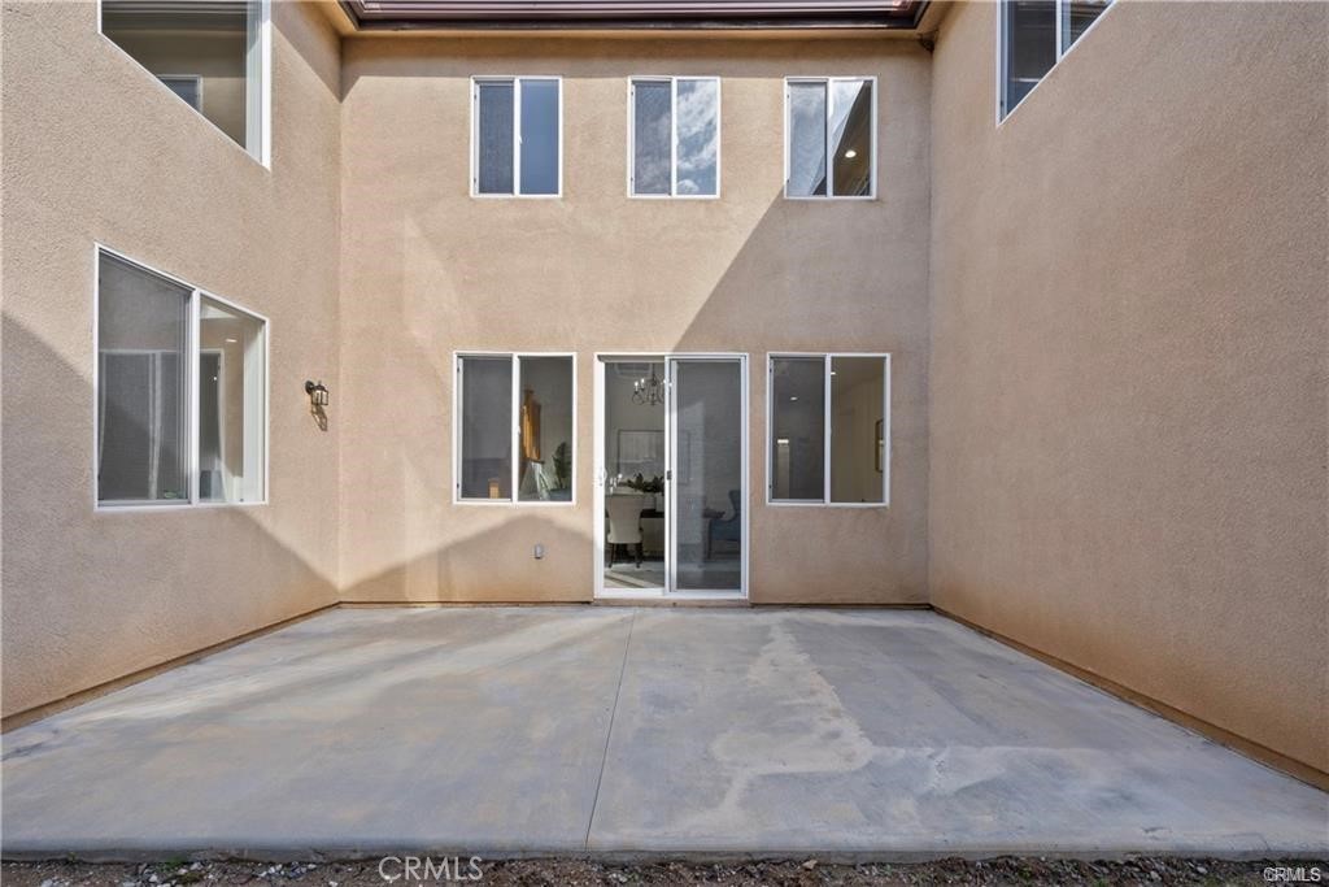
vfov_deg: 77.3
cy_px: 444
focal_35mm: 15
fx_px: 554
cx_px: 664
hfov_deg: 100.4
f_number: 10
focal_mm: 15
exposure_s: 1/40
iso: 200
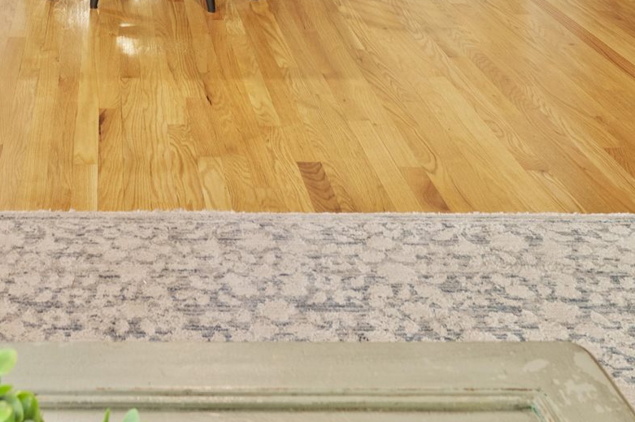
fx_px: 1040
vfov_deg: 18.4
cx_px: 89
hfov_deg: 32.6
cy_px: -324
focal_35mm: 59
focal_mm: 15
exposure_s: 3
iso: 250
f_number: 7.1
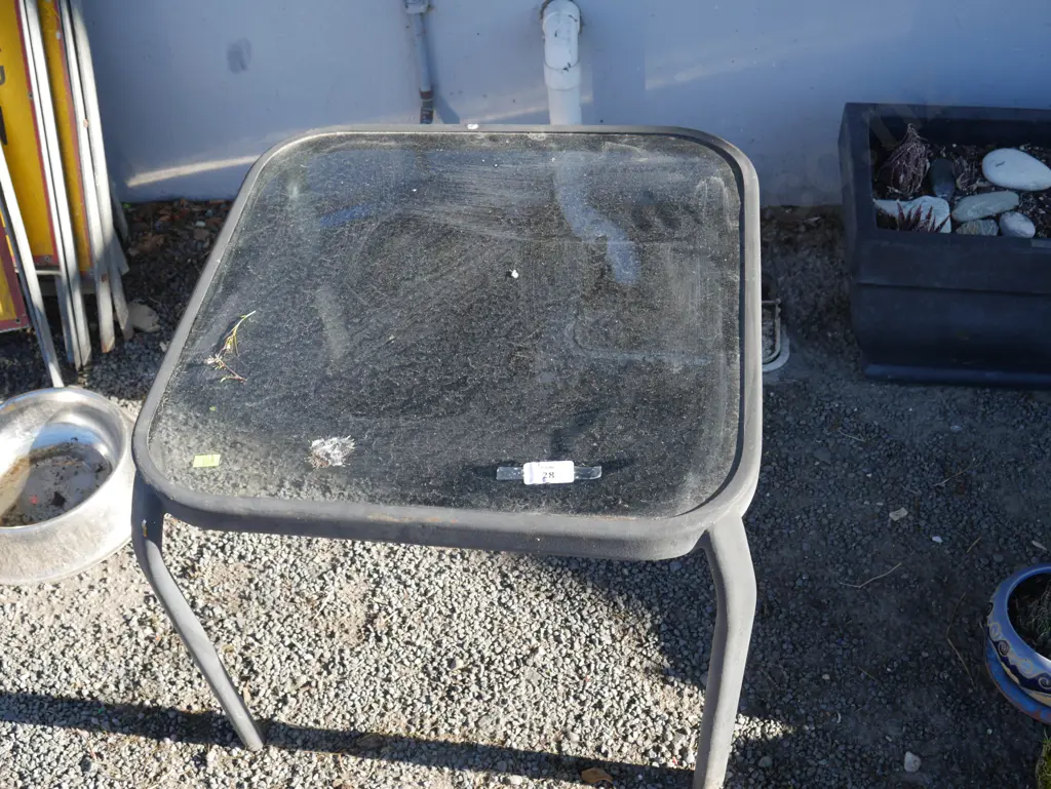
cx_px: 526
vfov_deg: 36.0
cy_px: 394
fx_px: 1215
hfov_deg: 46.8
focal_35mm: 40
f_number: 5.6
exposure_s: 1/160
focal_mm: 20
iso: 200
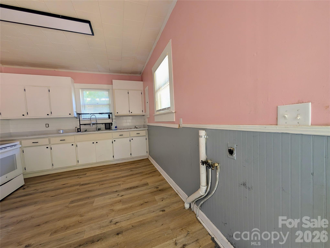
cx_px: 165
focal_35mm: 12
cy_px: 124
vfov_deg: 94.6
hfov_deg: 110.5
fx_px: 115
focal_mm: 2.02
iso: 84
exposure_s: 1/36.7
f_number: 1.7
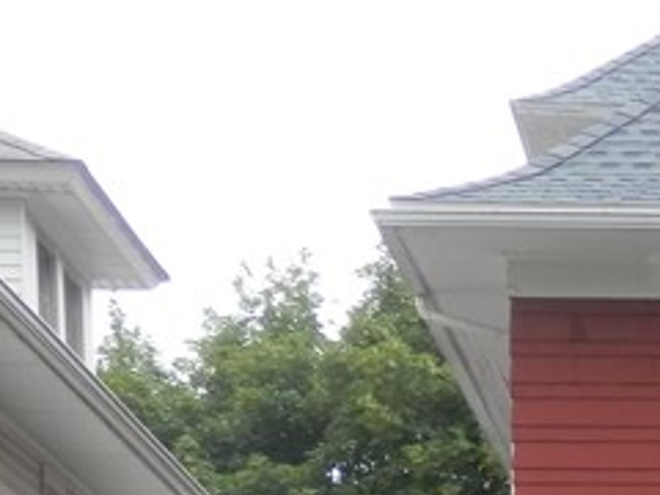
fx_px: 2765
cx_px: 1226
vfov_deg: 9.6
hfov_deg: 12.3
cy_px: 971
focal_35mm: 145
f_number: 3.5
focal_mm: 6.2
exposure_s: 1/250
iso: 80
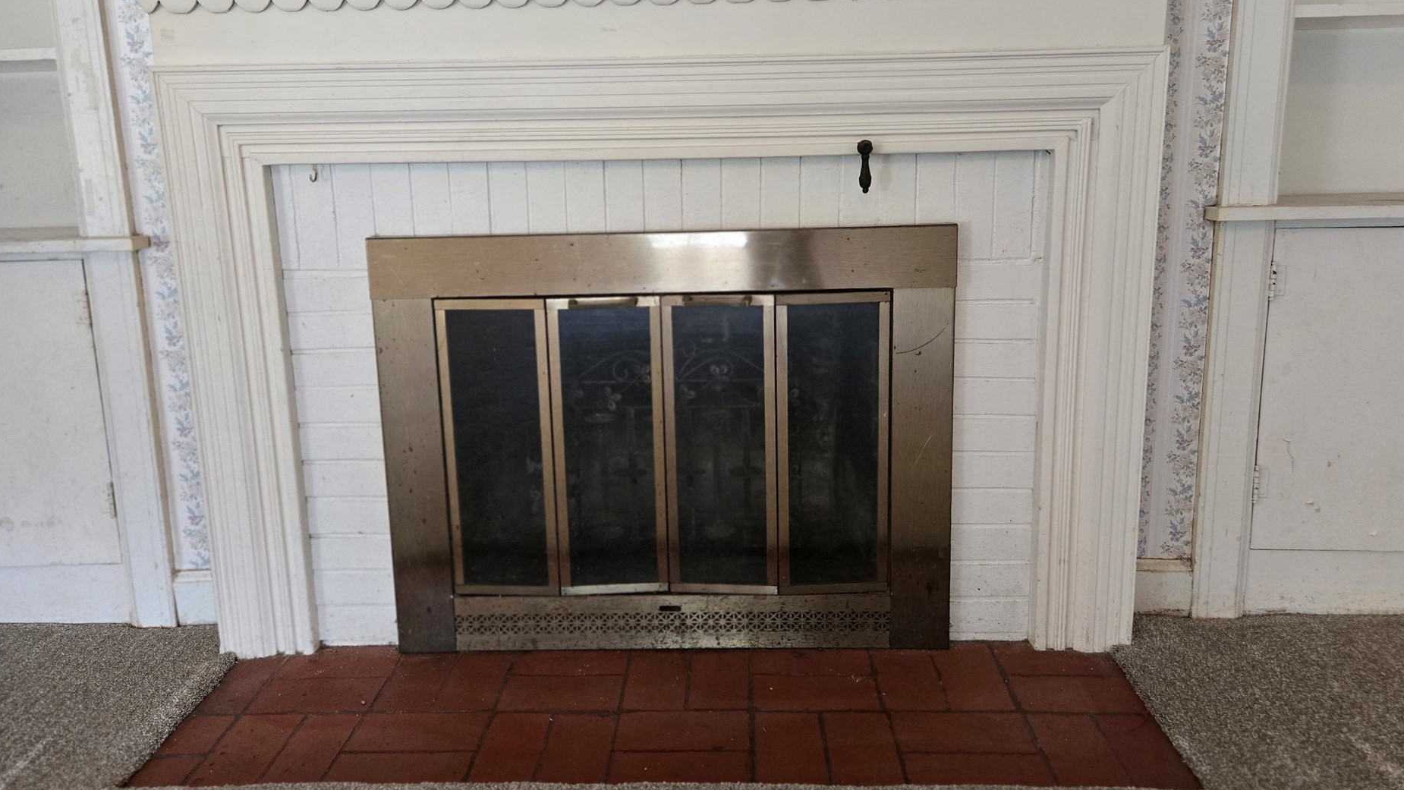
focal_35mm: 26
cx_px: 694
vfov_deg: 44.2
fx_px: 968
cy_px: 313
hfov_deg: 71.9
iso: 640
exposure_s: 1/120
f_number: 1.8
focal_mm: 5.4
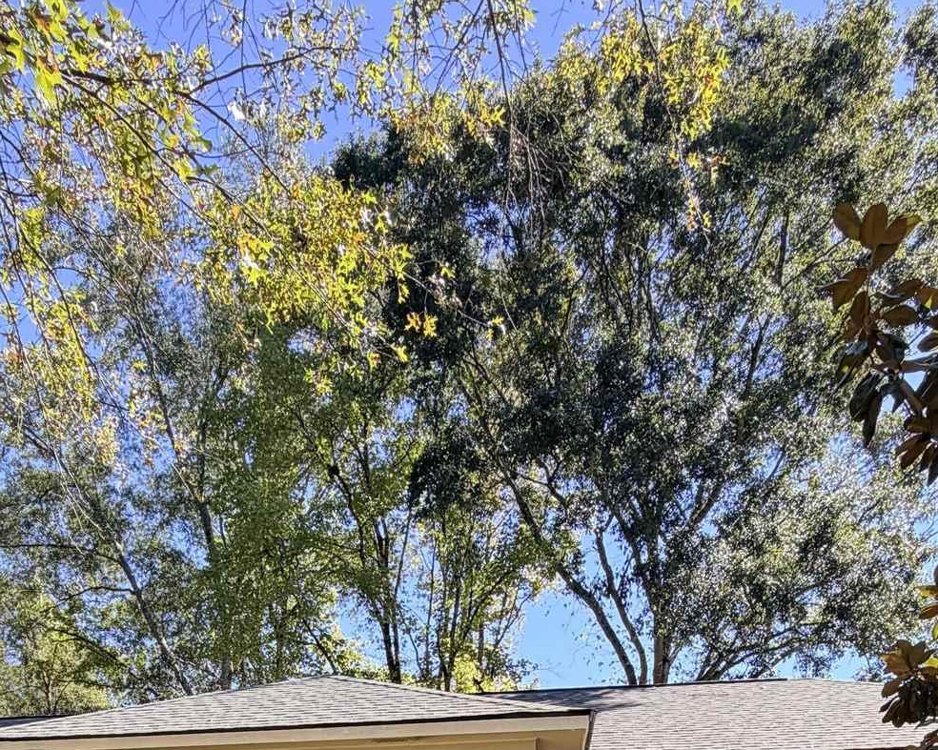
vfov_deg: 33.0
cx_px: 411
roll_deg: -0.3
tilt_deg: -5.3
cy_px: 990
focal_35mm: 32
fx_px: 888
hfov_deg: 55.5
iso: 50
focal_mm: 2.22
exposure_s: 1/261
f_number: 2.2
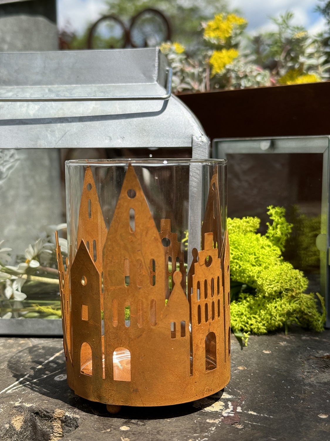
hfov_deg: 30.3
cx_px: 165
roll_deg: +1.6
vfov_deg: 39.7
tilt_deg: -7.0
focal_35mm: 48
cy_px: 220
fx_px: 610
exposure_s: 1/2717
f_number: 1.78
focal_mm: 6.76
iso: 64
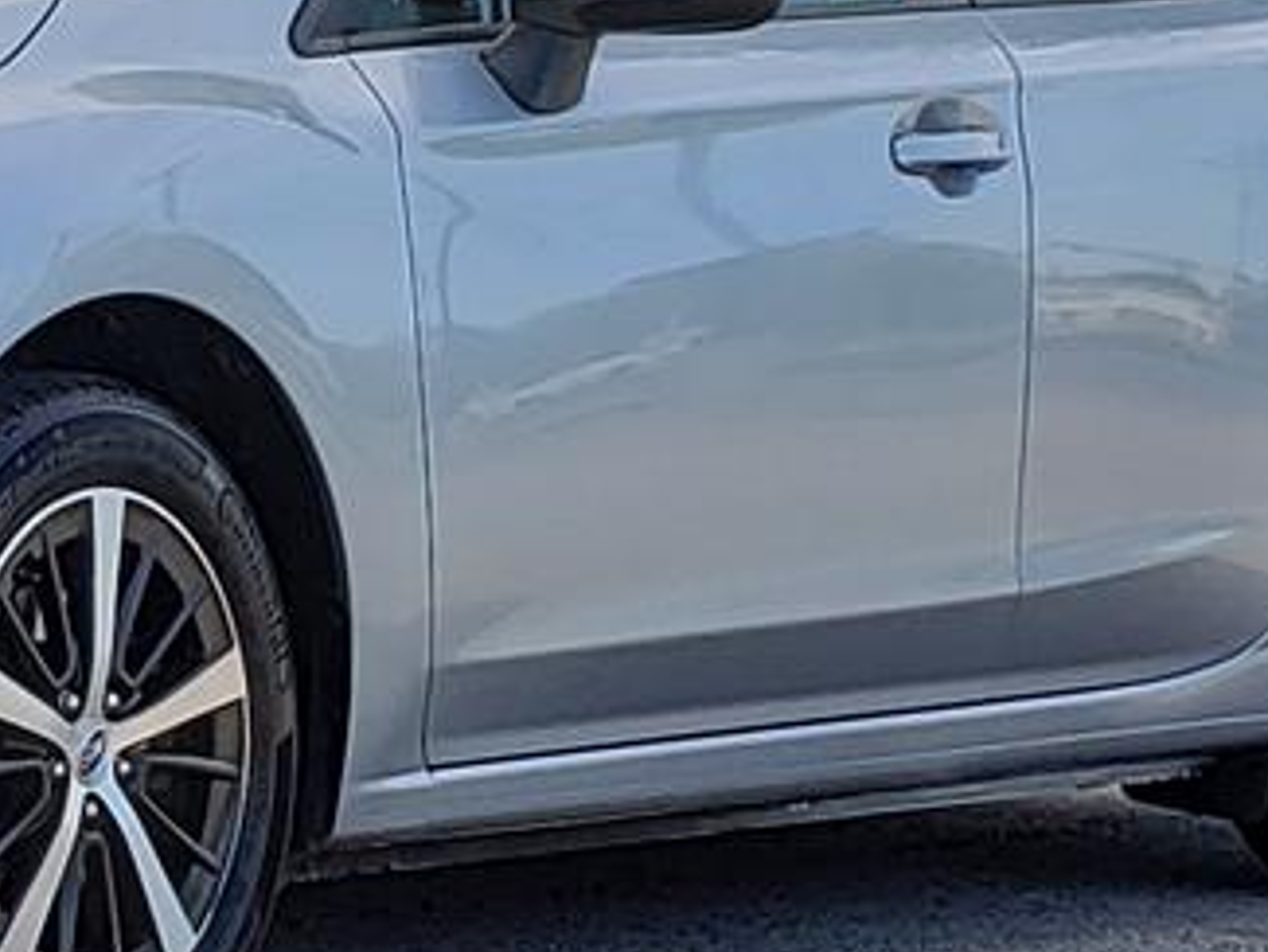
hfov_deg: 22.5
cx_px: -109
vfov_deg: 17.9
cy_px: 258
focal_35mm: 82
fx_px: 3005
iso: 50
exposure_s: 1/529
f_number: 2.4
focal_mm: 4.3
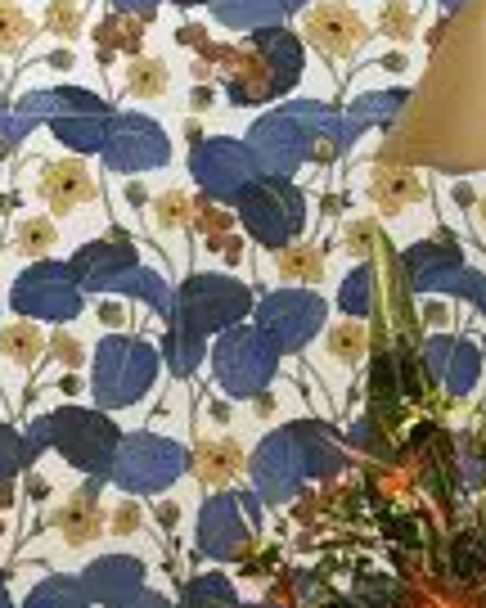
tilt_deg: -5.8
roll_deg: -0.2
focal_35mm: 75
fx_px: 1348
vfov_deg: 25.3
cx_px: 522
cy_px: 207
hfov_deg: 19.6
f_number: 1.8
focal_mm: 4.25
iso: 80
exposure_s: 1/98
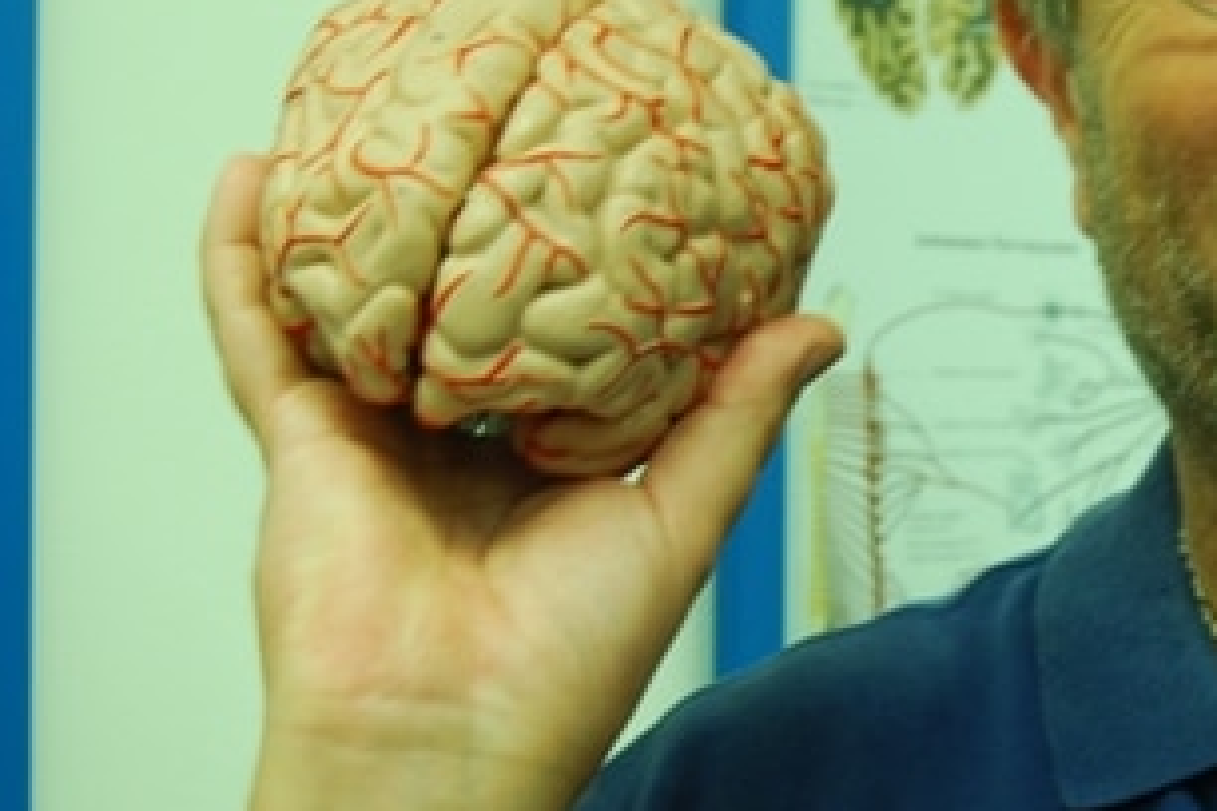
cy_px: 445
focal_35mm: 102
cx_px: 1034
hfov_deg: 19.7
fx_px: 3448
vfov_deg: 13.4
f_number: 4.2
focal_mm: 26
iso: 400
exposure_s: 1/13
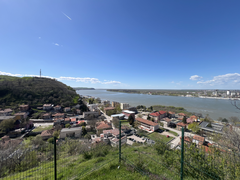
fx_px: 90
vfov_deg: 89.9
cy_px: 90
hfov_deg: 106.2
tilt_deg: -1.3
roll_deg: -0.1
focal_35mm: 13
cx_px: 120
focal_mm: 1.57
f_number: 1.8
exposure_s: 1/2273
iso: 32
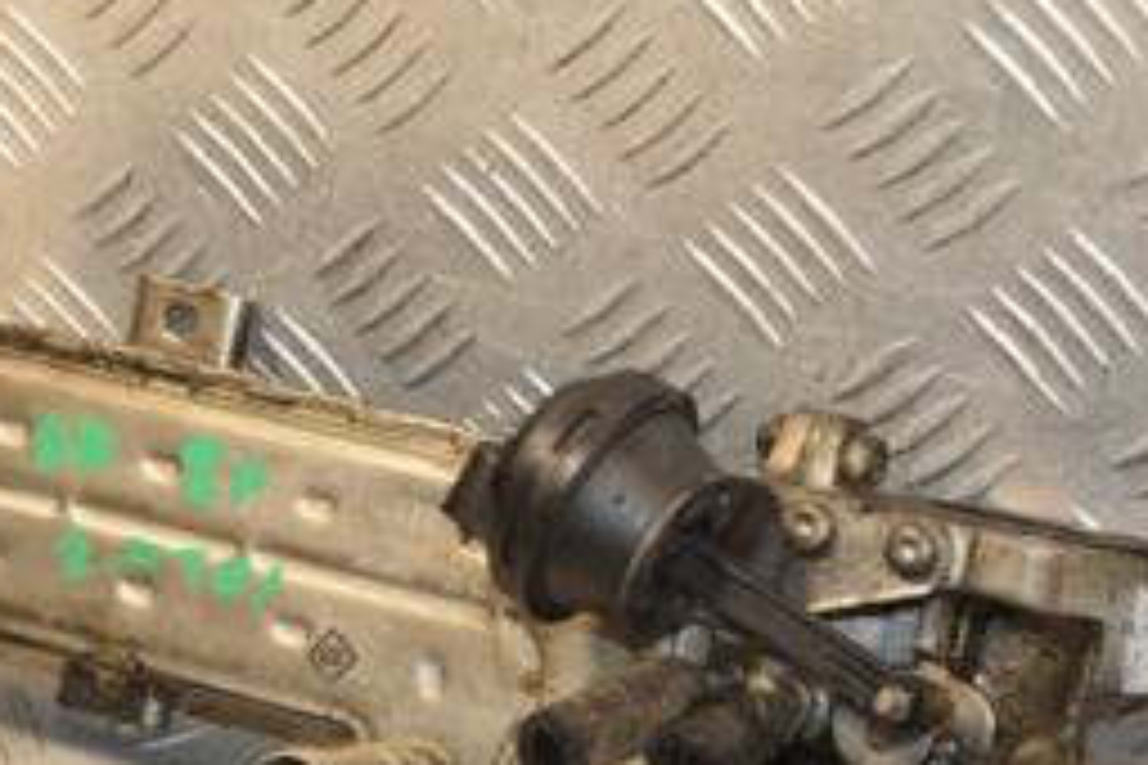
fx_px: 4719
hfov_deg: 13.9
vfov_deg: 9.3
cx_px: 500
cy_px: 378
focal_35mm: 148
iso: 800
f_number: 6.3
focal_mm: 42
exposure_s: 1/200
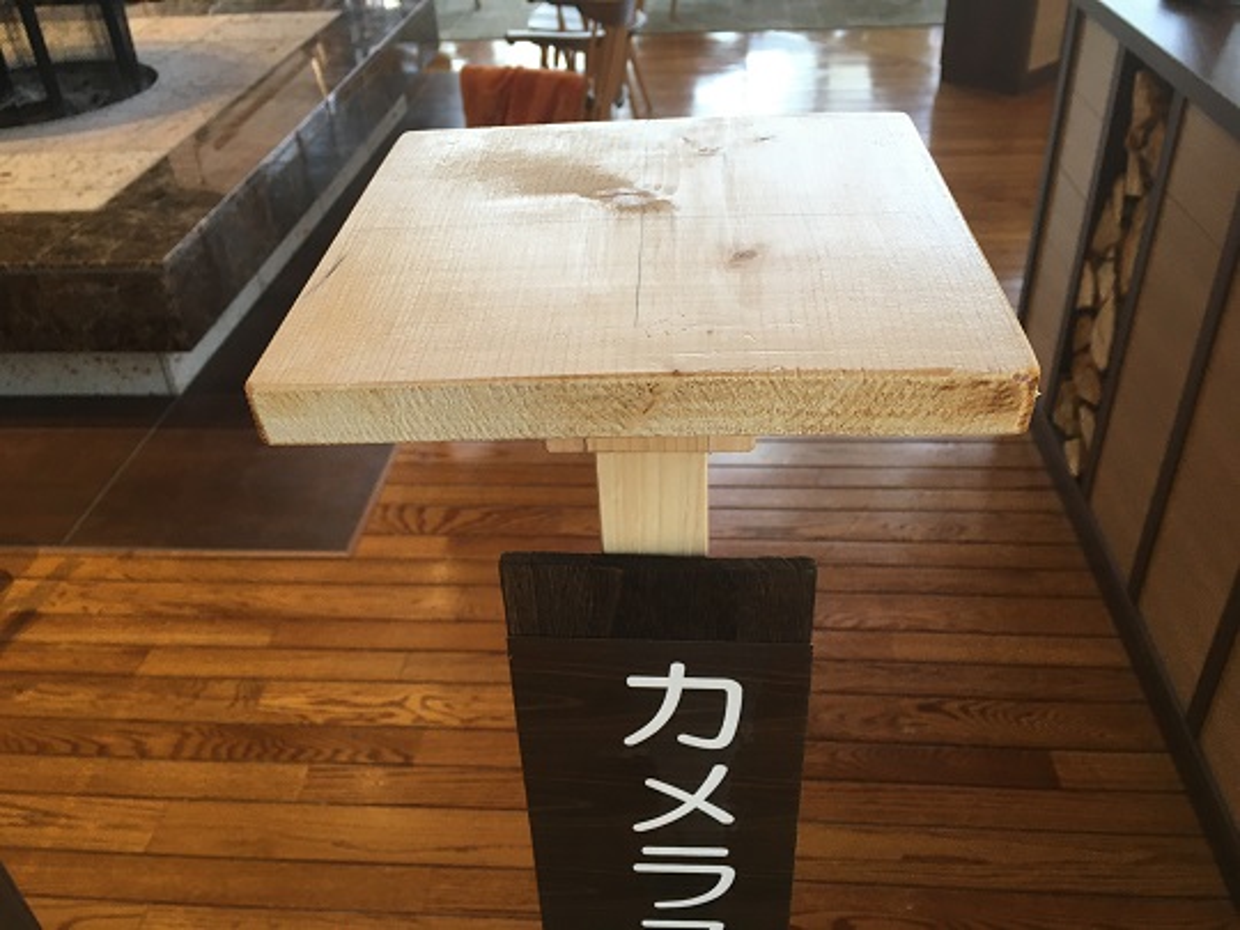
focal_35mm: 29
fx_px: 1039
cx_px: 620
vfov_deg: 48.2
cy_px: 465
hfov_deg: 61.7
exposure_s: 1/30
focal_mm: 4.15
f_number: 2.2
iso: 40
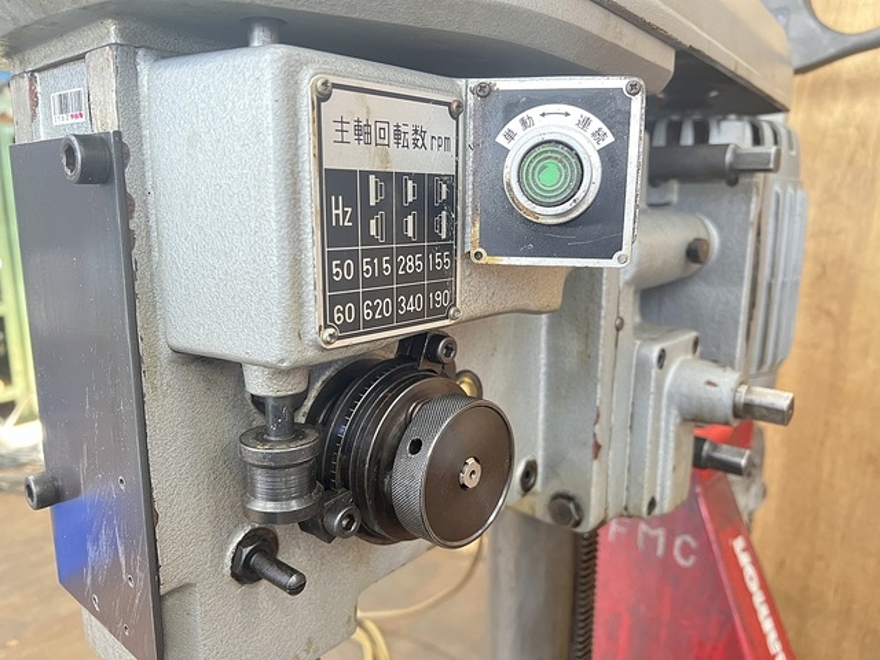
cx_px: 440
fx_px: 661
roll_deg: +0.0
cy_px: 330
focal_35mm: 26
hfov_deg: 67.3
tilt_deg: -11.5
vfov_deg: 53.1
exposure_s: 1/60
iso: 500
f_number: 1.5
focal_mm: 5.7
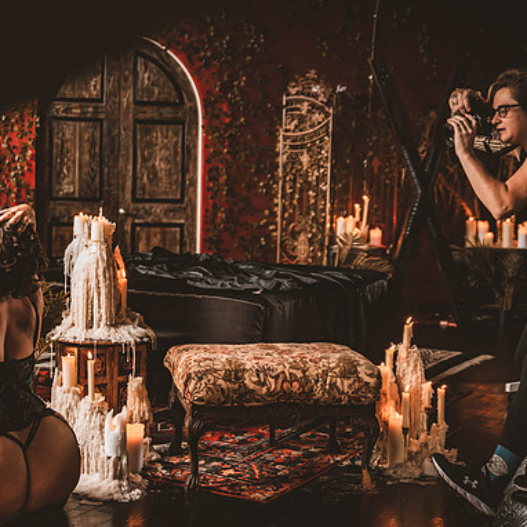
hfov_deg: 27.5
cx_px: 164
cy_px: 261
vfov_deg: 27.7
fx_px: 1068
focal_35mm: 62
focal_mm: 48
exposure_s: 1/125
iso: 800
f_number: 2.8
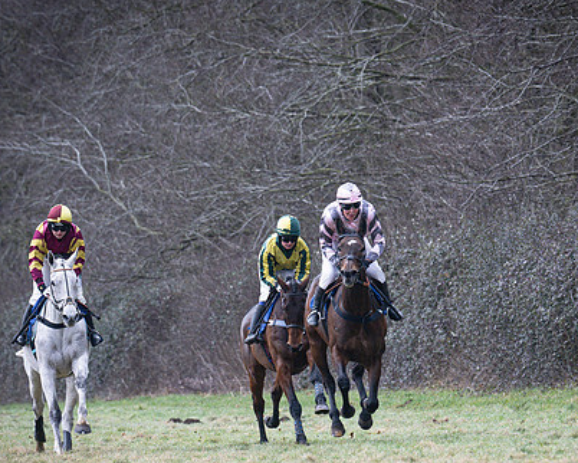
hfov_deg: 4.1
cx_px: 337
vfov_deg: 3.3
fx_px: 8095
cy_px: 296
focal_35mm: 473
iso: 400
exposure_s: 1/1000
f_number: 5
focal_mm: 200
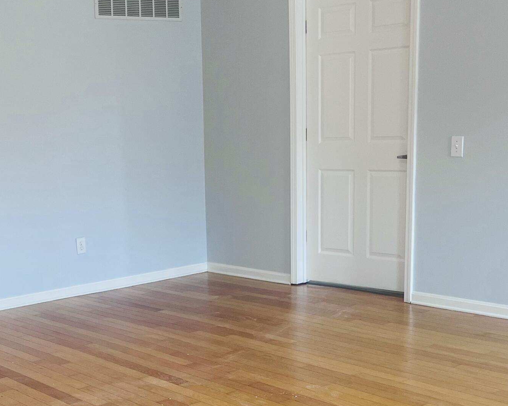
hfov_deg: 32.5
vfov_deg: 26.3
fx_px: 857
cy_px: 306
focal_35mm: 57
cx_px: 143
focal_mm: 5.1
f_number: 1.6
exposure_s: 1/60
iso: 100
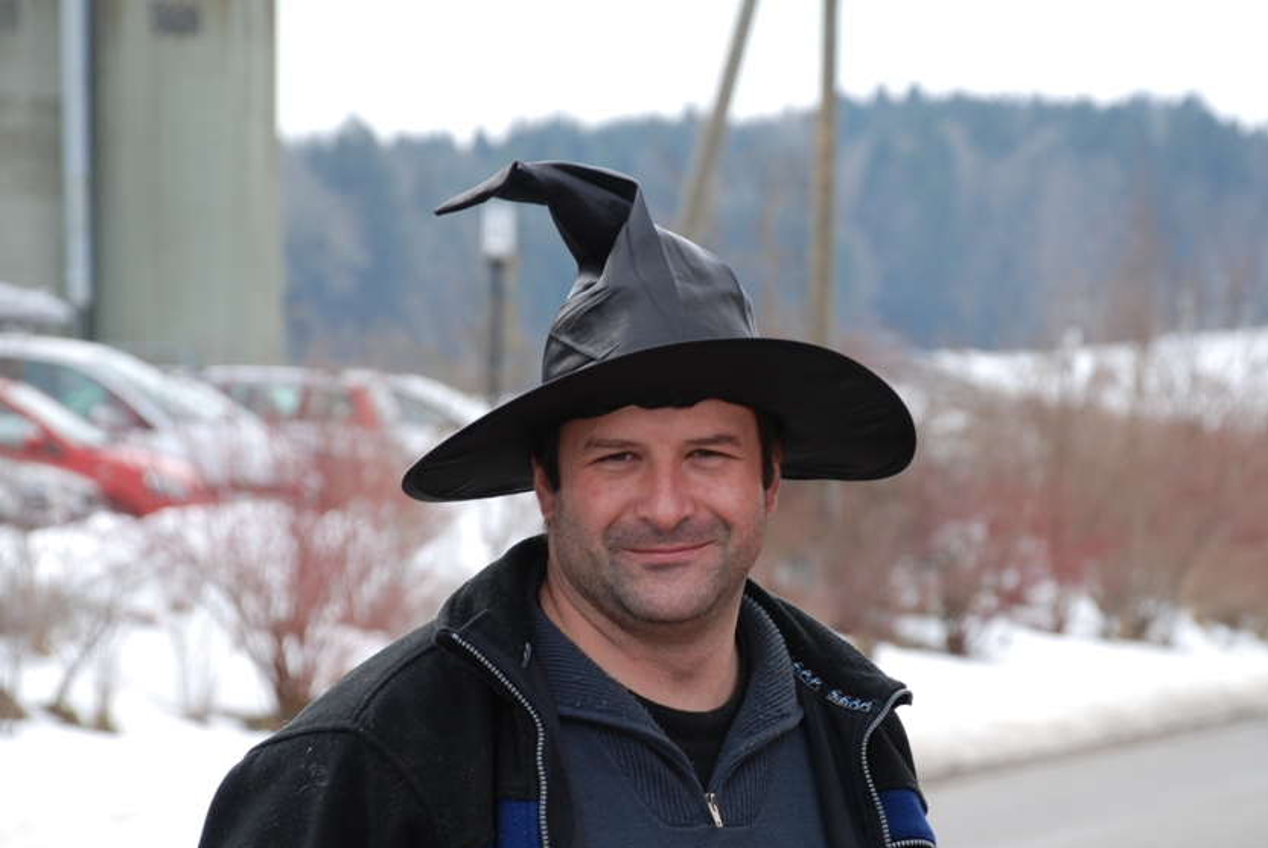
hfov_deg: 12.4
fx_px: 5852
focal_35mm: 166
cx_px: 706
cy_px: 436
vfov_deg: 8.3
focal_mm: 90
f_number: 5.6
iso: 200
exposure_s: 1/250
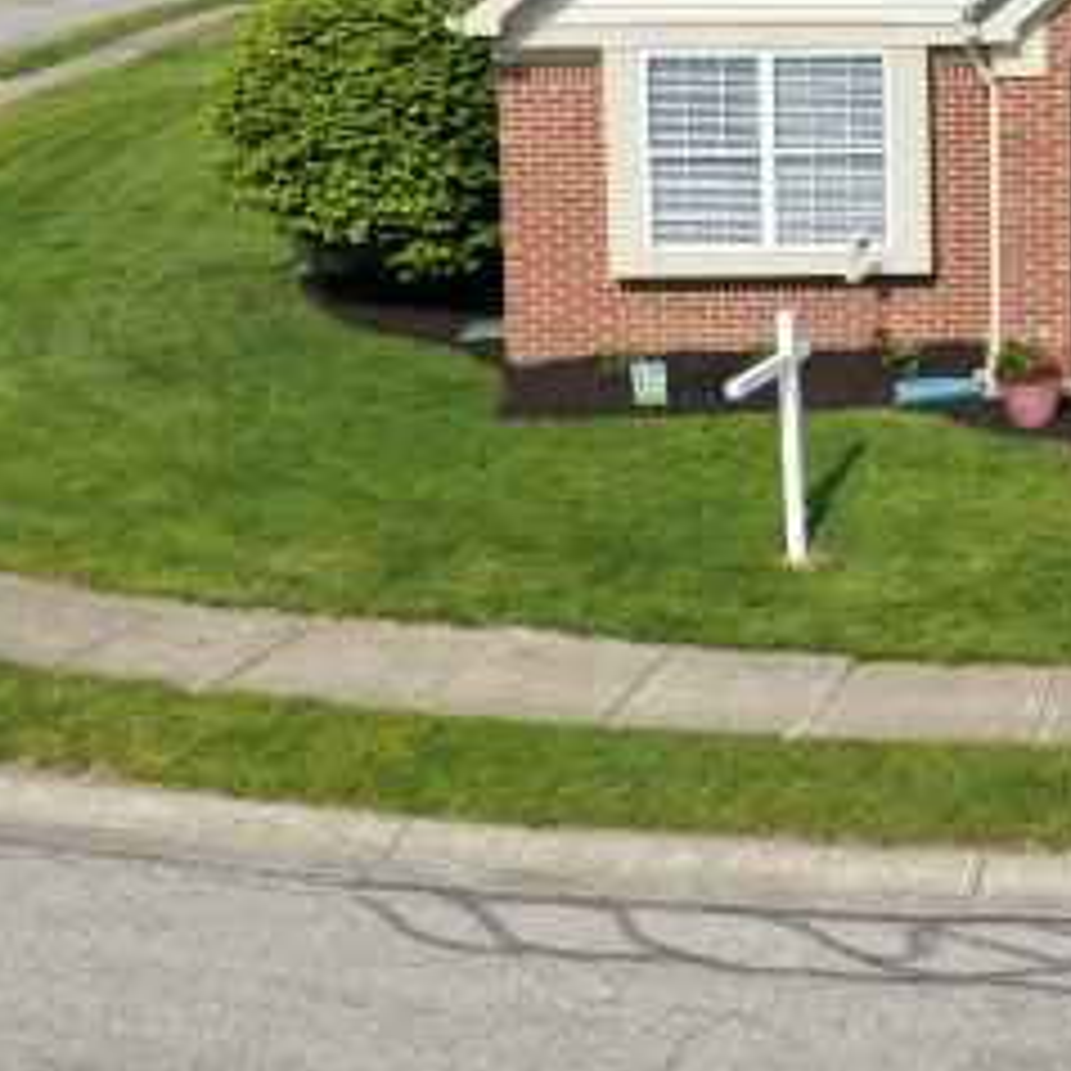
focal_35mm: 75
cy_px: 40
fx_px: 2625
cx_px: 1274
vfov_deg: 22.3
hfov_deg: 21.5
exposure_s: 1/1600
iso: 160
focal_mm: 14.45
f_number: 2.8
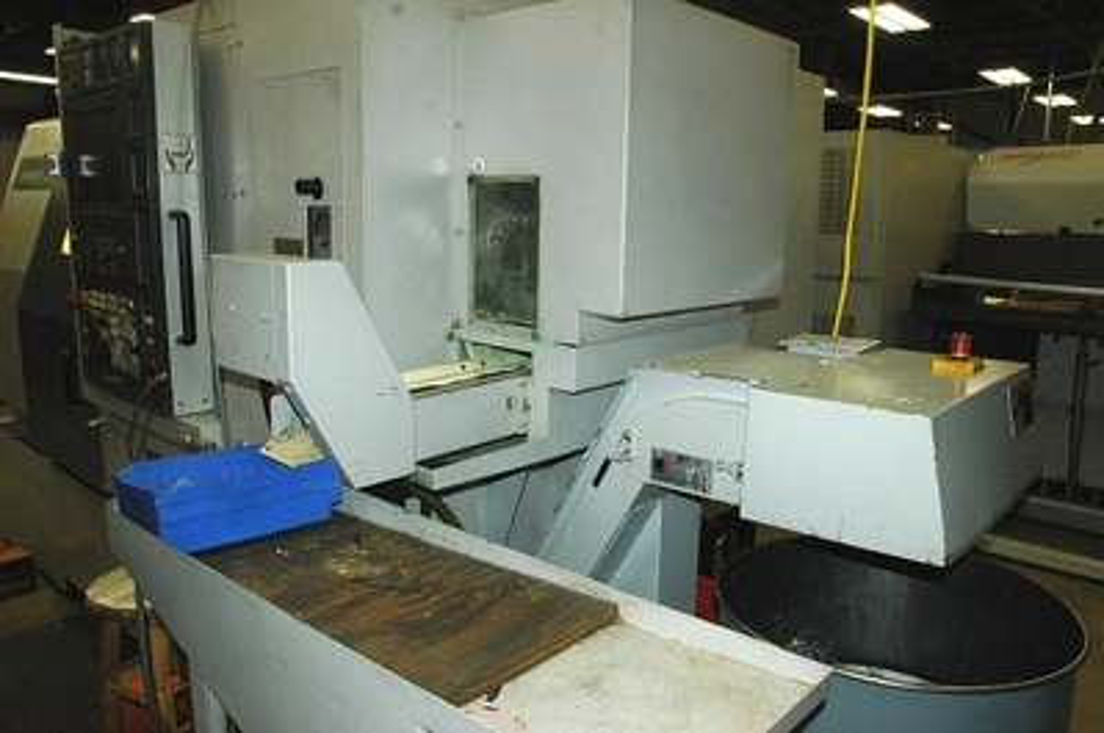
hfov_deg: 67.4
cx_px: 552
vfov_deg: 47.8
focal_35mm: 27
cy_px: 366
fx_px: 827
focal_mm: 18
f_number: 8
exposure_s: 1/125
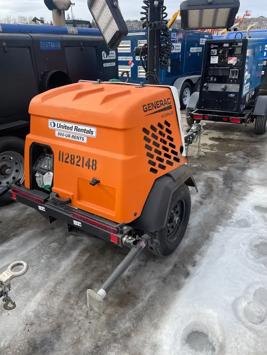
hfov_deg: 53.1
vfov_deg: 67.3
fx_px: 267
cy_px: 178
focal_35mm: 26
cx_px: 134
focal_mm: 4.2
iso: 32
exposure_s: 1/1795
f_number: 1.6
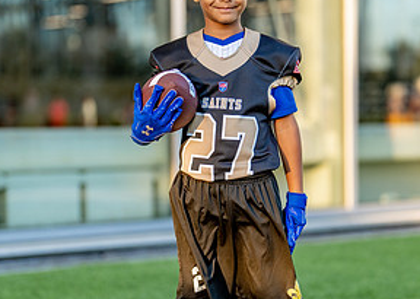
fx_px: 1370
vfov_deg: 12.5
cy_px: 163
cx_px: 239
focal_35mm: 115
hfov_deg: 17.4
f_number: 1.2
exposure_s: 1/1600
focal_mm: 50
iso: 200
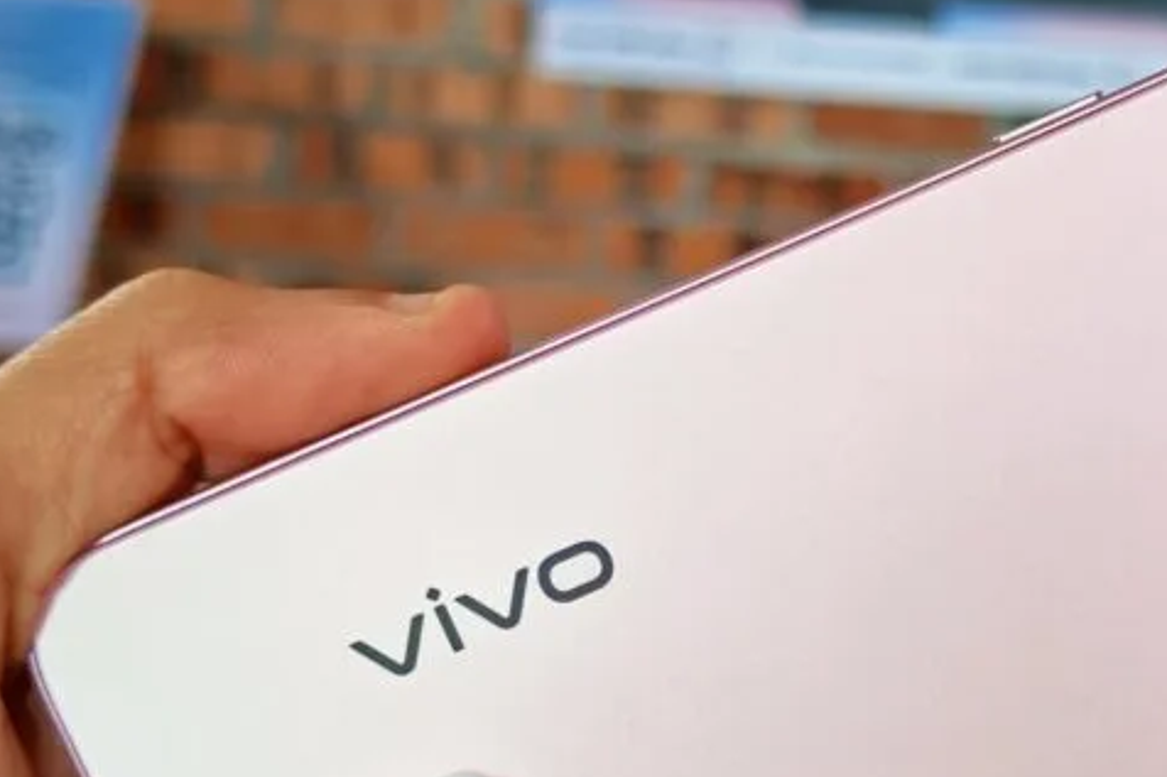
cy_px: 569
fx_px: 3338
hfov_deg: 19.4
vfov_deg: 13.2
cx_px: 1103
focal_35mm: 103
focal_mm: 5.4
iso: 100
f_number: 1.6
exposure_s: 1/100
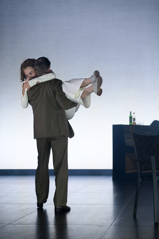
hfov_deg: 16.7
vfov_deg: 24.8
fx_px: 543
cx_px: 80
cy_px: 120
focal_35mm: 82
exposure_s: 1/320
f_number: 4
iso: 4000
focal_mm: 82
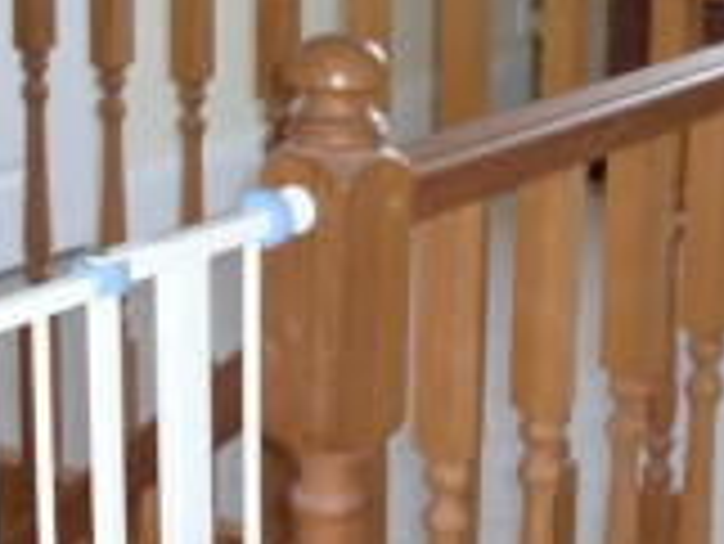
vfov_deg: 11.4
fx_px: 2721
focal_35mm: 130
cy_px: 110
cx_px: 461
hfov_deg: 15.1
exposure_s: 1/60
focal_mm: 6.3
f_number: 2.8
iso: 400
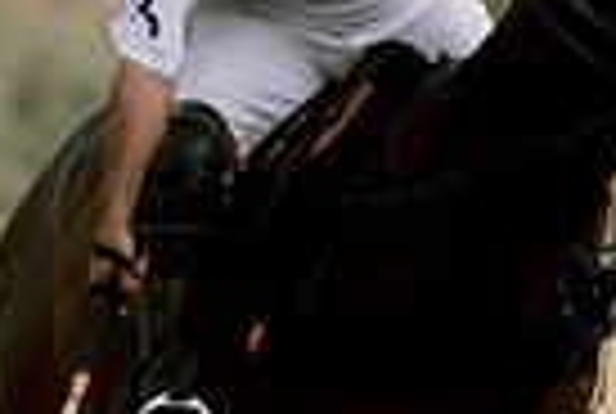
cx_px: 565
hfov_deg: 1.9
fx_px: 18314
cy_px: 366
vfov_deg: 1.3
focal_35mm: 1068
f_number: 4
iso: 200
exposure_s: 1/4000
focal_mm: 170
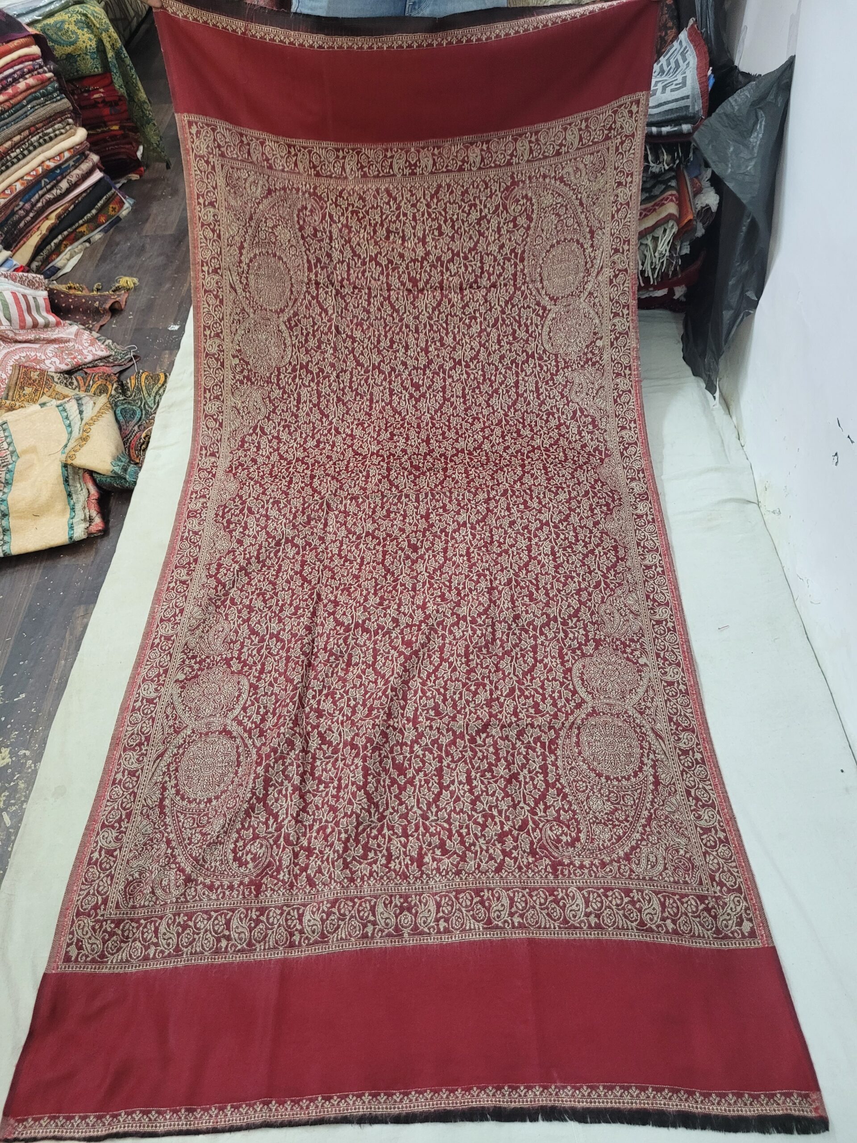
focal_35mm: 26
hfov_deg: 53.1
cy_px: 572
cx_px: 428
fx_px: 858
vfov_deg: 67.3
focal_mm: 5.4
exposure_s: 1/50
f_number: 1.8
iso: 500
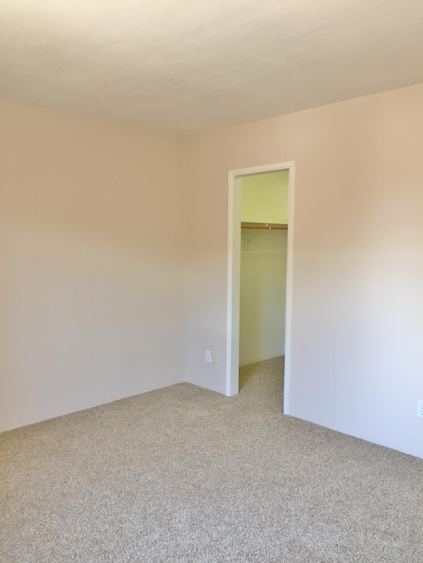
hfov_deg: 48.2
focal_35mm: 29
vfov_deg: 61.7
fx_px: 472
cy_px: 282
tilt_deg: -6.7
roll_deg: +0.1
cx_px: 212
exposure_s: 1/30
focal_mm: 4.15
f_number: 2.2
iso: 64
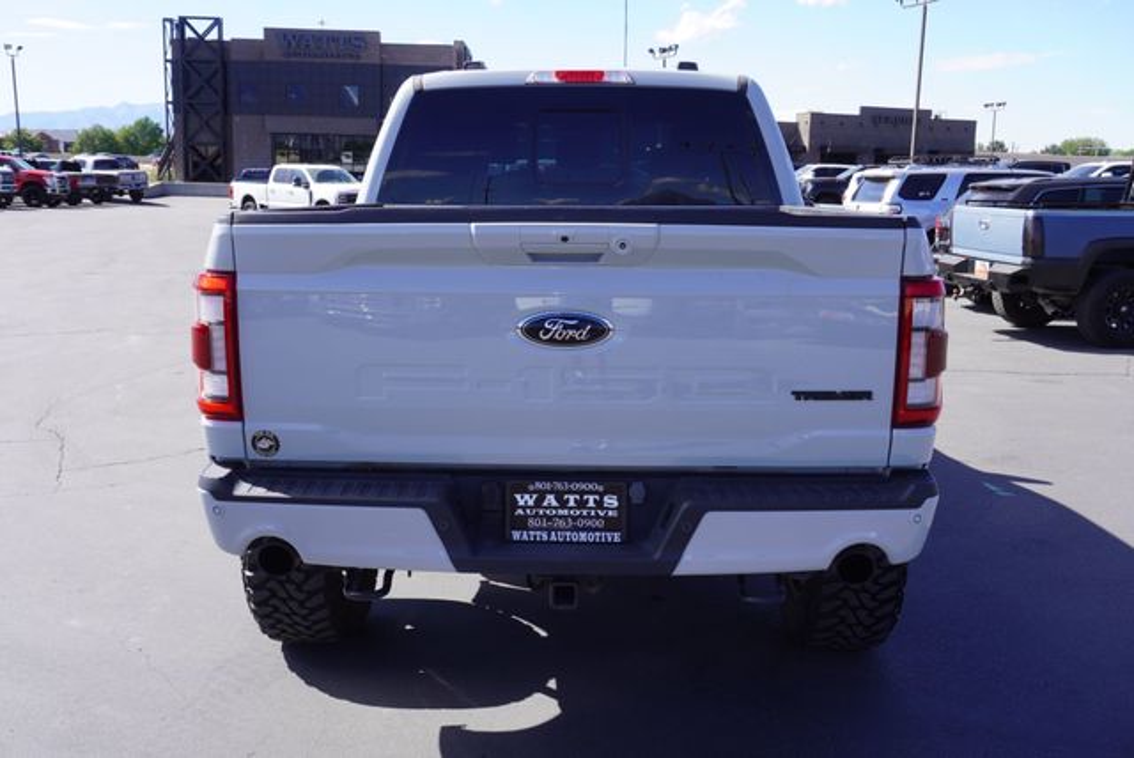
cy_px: 379
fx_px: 1088
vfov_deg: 38.4
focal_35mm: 34
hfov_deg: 55.1
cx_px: 567
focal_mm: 23
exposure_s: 1/125
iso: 100
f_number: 8
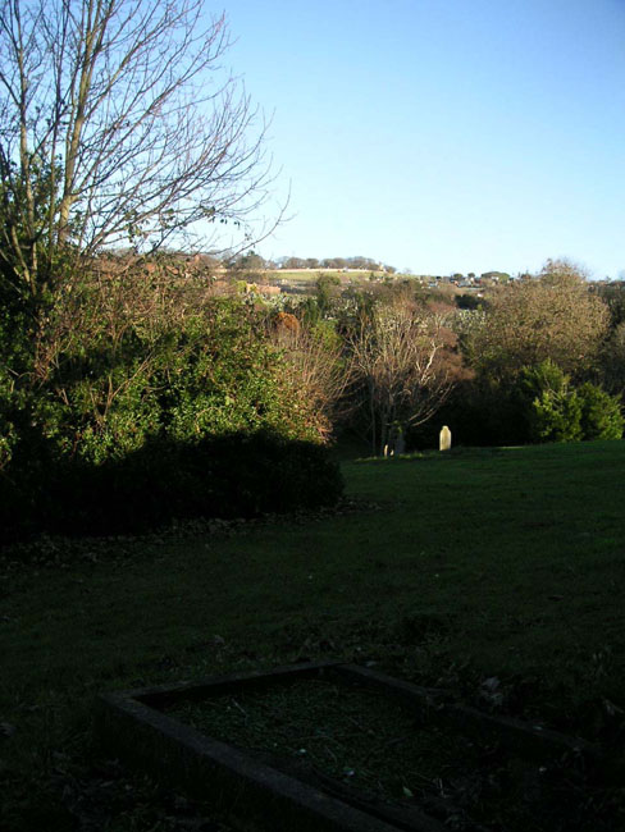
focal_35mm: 37
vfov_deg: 50.1
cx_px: 312
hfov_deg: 38.7
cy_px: 416
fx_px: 890
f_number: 2.8
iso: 50
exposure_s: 1/350
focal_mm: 5.7
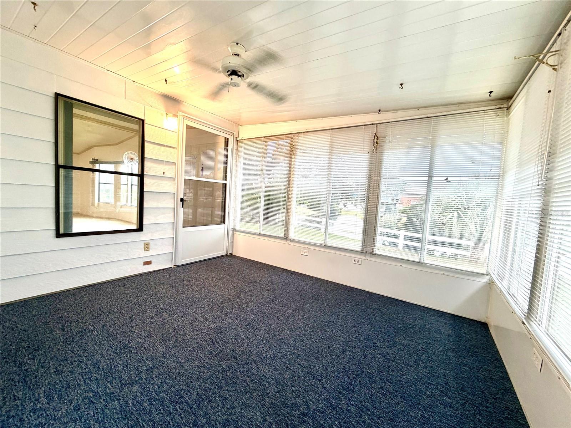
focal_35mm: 14
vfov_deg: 85.7
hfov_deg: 102.1
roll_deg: -4.3
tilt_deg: -4.1
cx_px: 286
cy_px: 214
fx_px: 231
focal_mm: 2.22
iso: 160
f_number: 2.2
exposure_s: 1/60
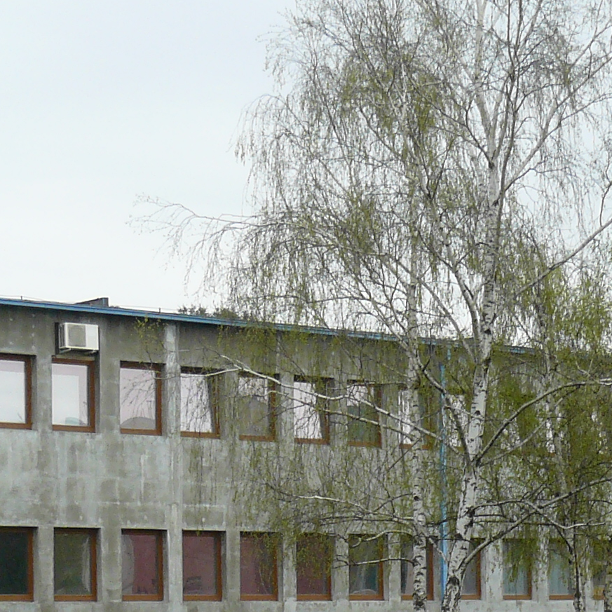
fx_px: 2240
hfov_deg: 15.5
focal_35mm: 112
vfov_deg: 15.2
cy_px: 677
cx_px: 397
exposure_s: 1/250
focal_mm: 6
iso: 100
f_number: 5
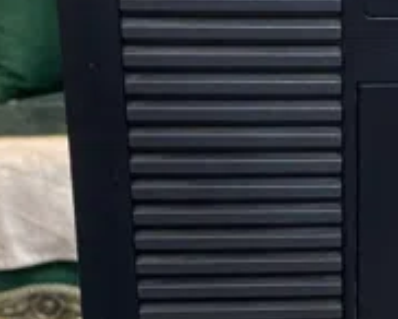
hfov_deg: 20.9
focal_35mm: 89
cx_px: 381
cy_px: 439
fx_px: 1049
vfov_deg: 16.2
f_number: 1.8
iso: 320
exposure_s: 1/33
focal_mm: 4.25
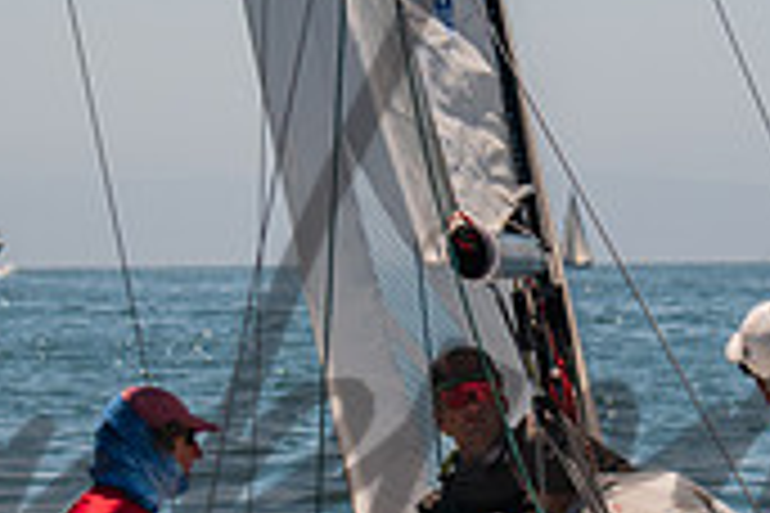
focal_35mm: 289
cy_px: 407
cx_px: 522
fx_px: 6181
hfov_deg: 7.1
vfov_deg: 4.8
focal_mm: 55
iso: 100
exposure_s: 1/400
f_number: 5.6
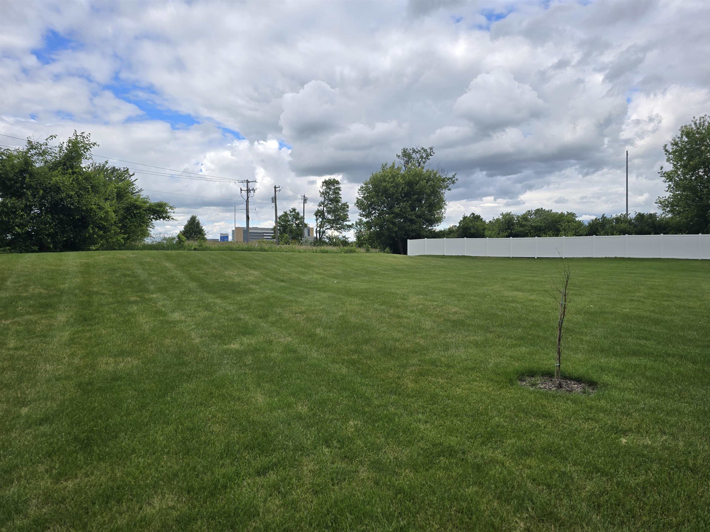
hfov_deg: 73.9
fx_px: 472
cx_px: 355
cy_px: 266
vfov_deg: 58.9
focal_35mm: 23
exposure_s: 1/507
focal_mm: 6.3
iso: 12
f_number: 1.7
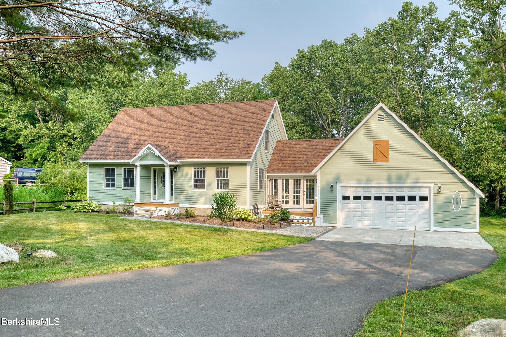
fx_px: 464
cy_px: 168
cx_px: 253
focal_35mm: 33
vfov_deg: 40.0
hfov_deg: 57.2
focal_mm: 21.9
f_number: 4
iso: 200
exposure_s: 1/140
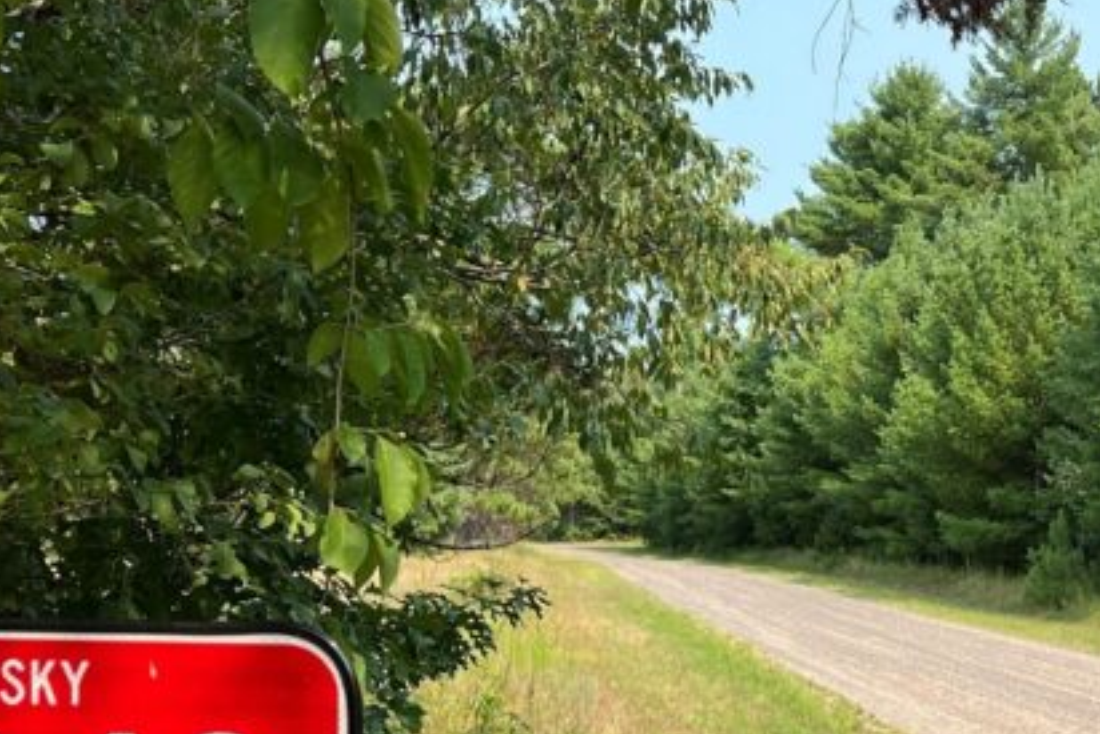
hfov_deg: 28.2
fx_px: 2140
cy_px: 715
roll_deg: -0.5
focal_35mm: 70
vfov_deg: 19.0
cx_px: 890
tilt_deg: -4.9
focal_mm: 5.7
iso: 50
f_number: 1.5
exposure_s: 1/1511
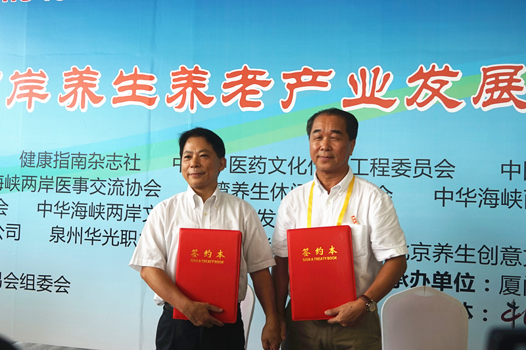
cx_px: 263
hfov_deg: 53.1
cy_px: 175
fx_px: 526
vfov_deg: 36.9
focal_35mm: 36
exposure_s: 1/160
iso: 320
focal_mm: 24
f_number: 4
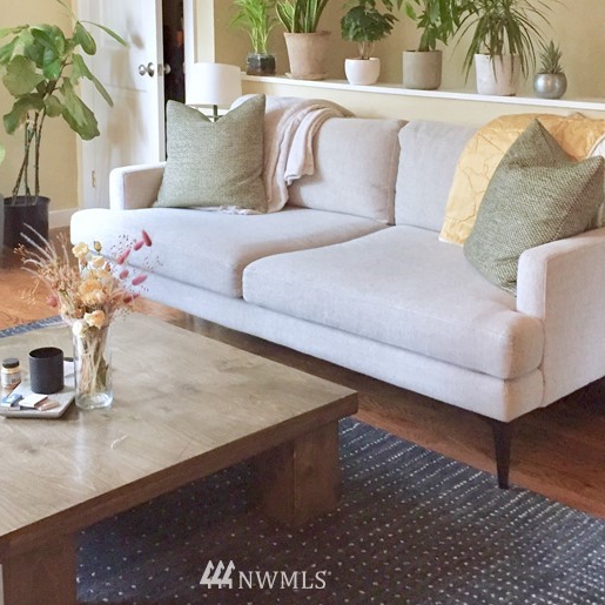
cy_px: 168
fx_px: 1008
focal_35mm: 51
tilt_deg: -8.5
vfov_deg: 32.9
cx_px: 265
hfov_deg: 33.4
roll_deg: +0.7
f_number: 2.2
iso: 250
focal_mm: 4.15
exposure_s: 1/24
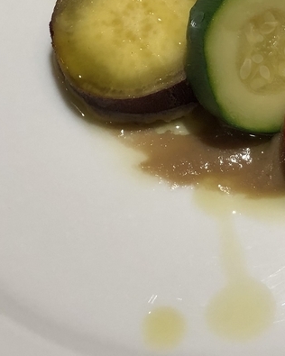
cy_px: 95
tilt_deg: -57.2
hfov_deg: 18.3
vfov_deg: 22.8
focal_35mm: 83
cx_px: 232
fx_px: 875
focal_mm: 4
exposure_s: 1/33
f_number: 1.8
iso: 40
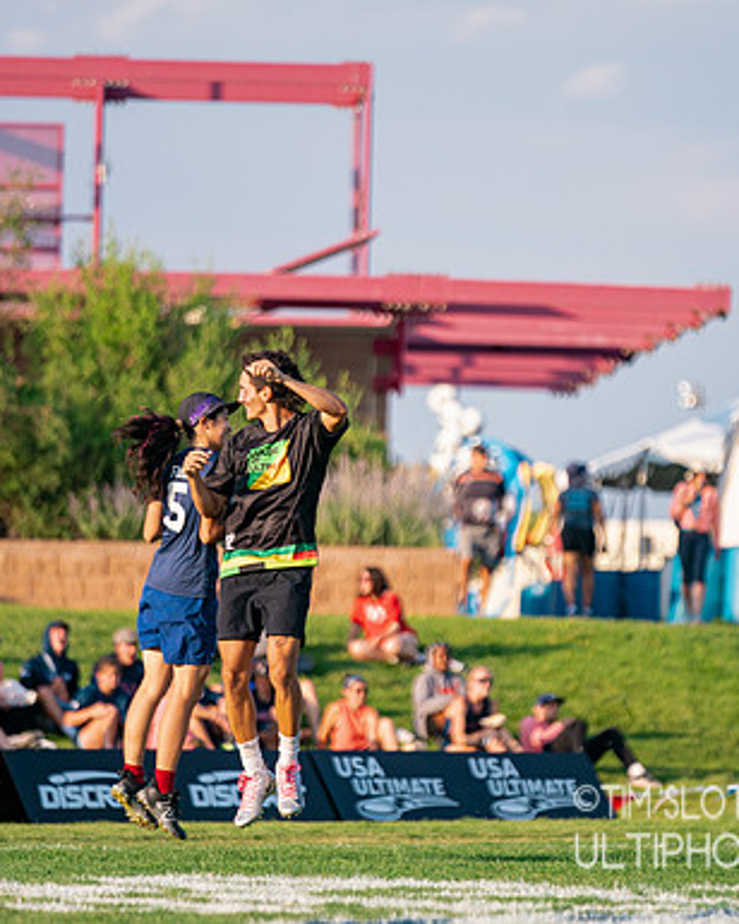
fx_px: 7737
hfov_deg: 5.5
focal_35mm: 283
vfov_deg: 6.8
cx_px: 422
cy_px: 462
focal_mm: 200
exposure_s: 1/4000
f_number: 2.8
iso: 500
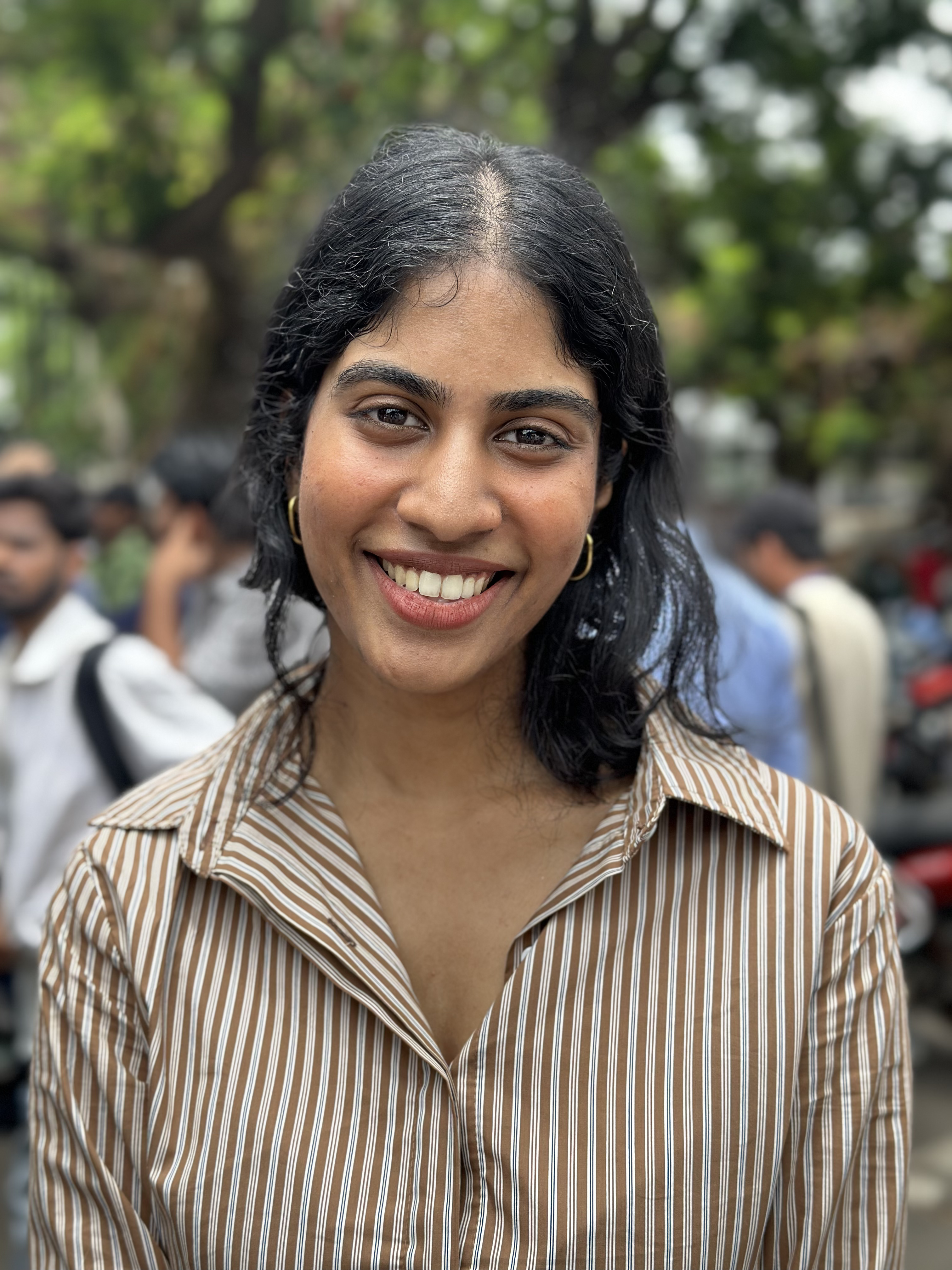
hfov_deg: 30.3
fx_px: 1760
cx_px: 476
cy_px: 635
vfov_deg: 39.7
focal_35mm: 48
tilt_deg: -3.4
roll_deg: -0.9
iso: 80
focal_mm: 6.86
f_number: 1.78
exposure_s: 1/1272
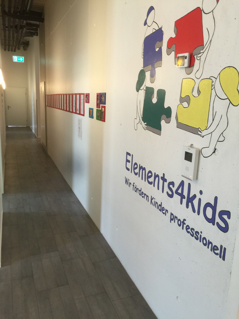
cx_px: 120
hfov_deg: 48.2
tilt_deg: -11.6
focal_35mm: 29
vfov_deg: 61.7
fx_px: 267
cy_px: 160
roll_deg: -2.1
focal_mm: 4.15
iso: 50
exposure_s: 1/15
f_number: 2.2
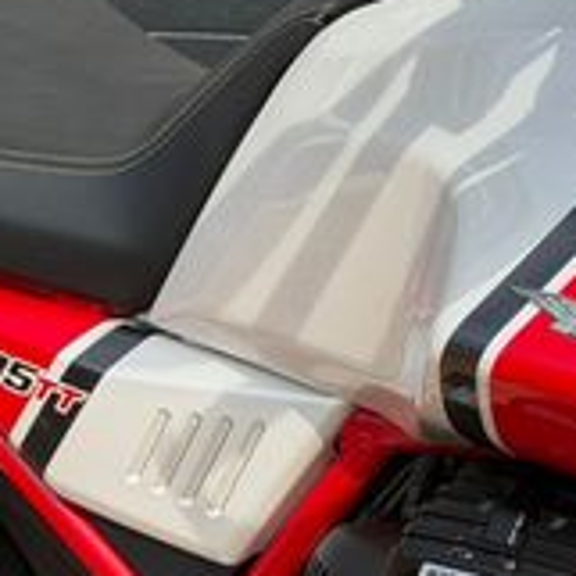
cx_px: 401
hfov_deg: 10.3
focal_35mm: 169
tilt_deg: -21.9
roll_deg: +1.3
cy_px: 633
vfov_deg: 10.2
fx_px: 3182
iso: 64
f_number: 1.78
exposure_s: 1/2146
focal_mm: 6.76
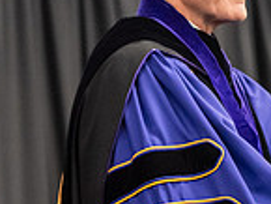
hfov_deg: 5.2
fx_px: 2954
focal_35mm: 377
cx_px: 323
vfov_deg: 3.9
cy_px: 81
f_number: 3.2
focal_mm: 98
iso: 3200
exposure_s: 1/200
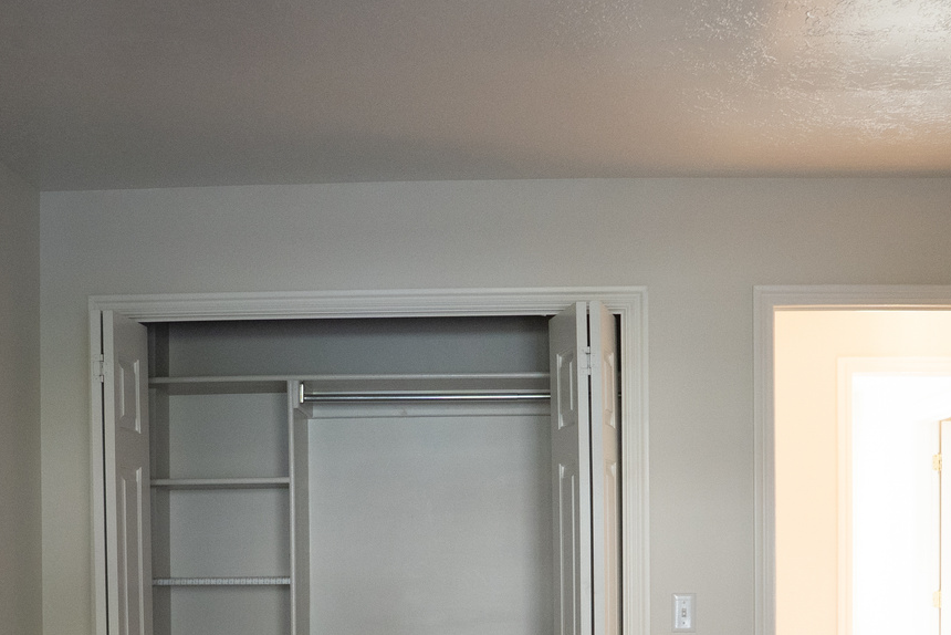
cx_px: 400
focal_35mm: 59
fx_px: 1559
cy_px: 613
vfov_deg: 22.3
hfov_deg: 33.9
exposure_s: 1/160
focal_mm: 24
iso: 1600
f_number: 3.5
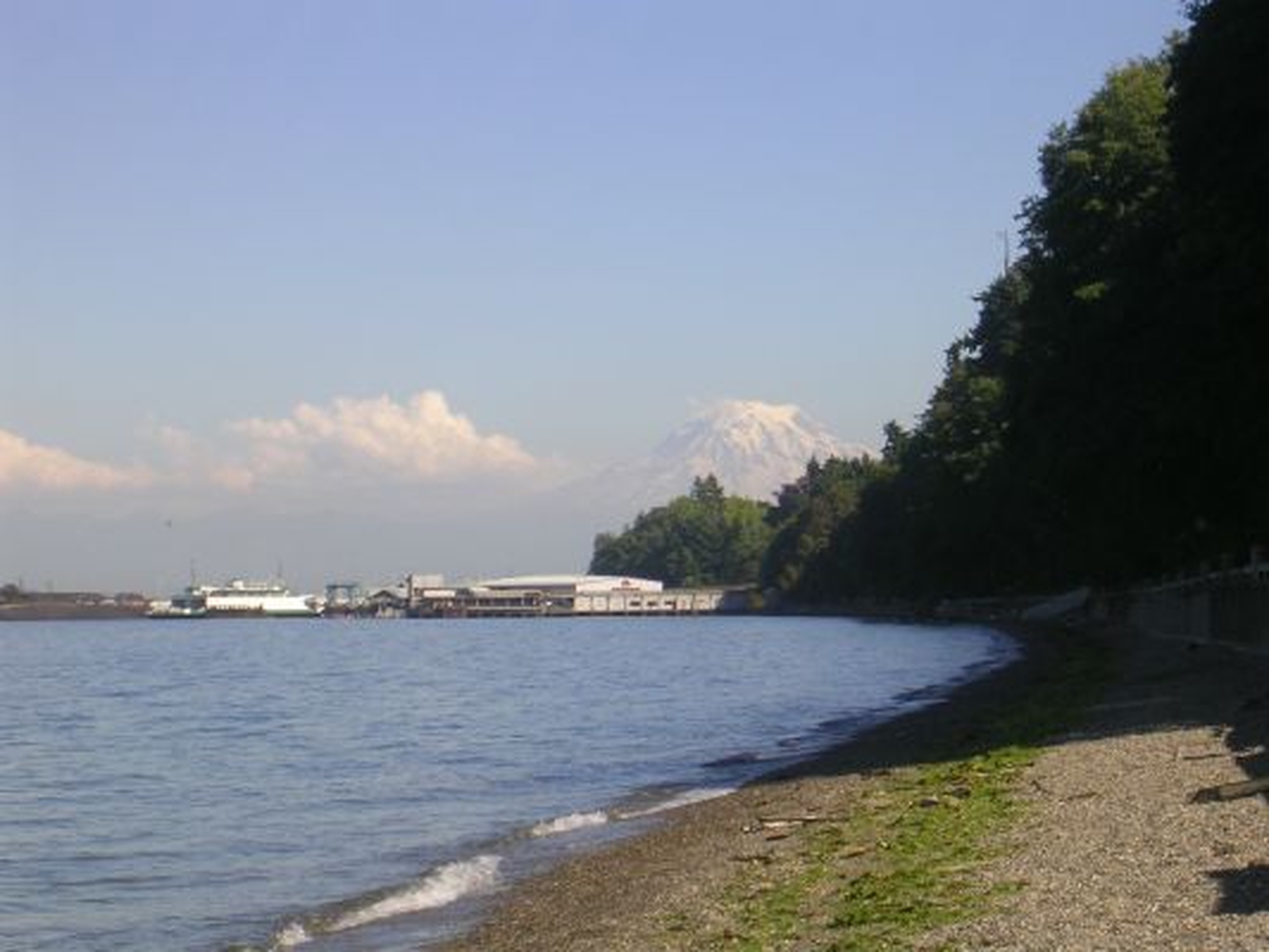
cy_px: 476
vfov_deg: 12.9
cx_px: 634
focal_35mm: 115
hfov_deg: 17.1
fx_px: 4217
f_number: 4.9
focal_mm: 17.4
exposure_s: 1/440
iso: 50
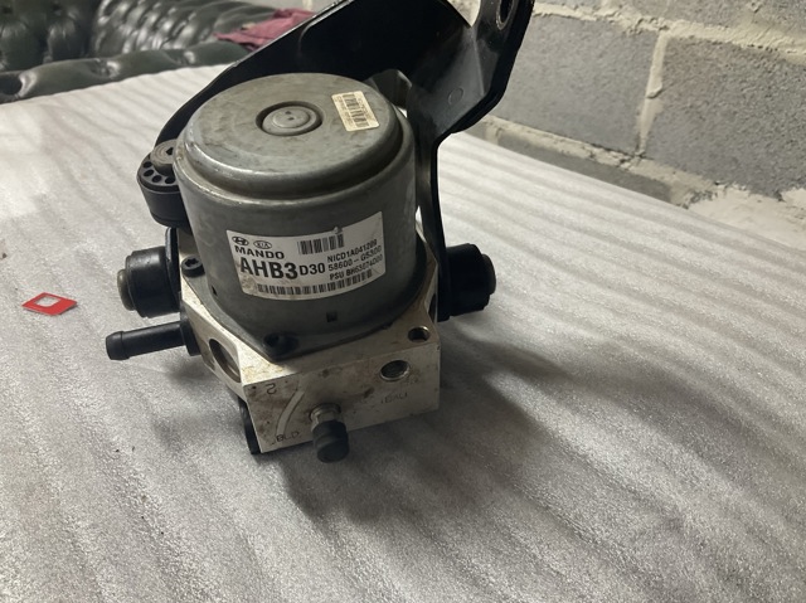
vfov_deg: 48.2
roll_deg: -0.9
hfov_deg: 61.7
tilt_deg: -30.6
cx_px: 403
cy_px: 302
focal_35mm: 29
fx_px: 675
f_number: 1.8
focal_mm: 3
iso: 100
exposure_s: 1/60
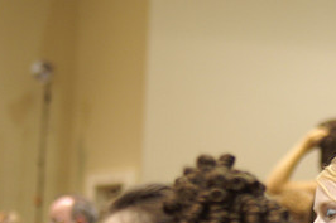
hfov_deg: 8.9
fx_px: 2136
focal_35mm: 229
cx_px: 360
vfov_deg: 6.0
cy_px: 173
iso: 400
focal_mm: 70
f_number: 4
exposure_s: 1/8
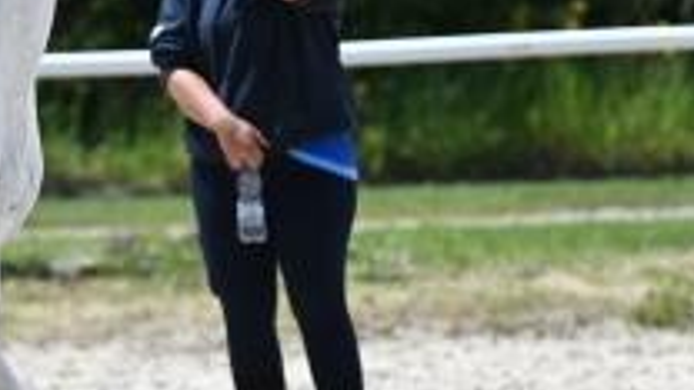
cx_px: -143
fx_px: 13710
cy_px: 107
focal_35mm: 745
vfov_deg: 1.6
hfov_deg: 2.9
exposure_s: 1/1250
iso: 250
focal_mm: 185
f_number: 5.6
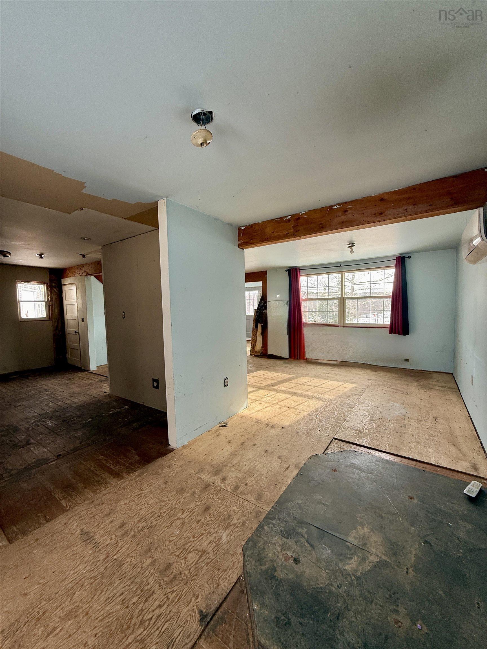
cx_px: 244
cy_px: 324
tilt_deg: -2.2
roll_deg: +1.0
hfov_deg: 85.7
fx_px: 263
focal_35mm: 14
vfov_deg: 102.1
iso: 64
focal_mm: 2.22
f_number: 2.2
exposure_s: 1/131
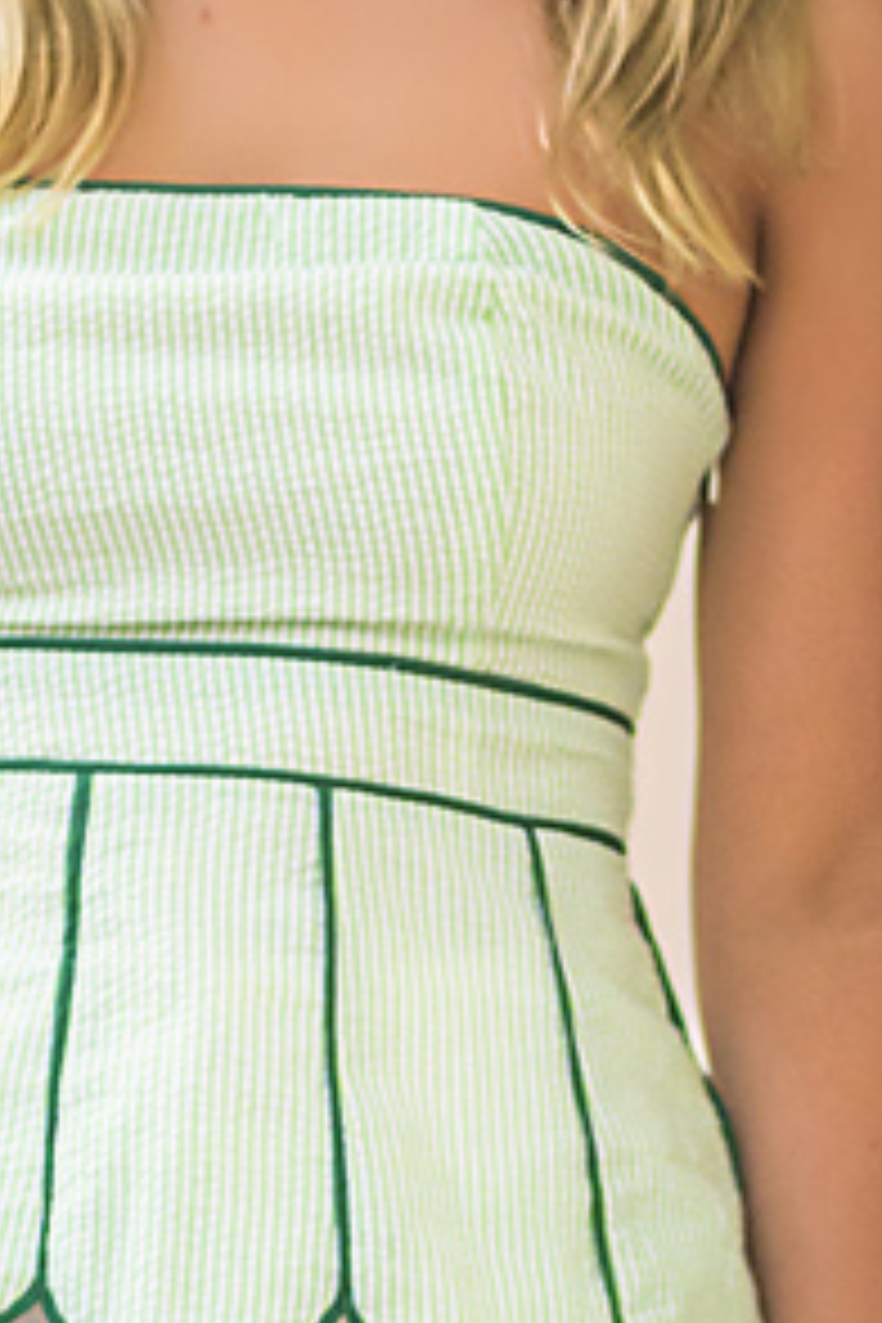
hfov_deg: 3.2
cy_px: 1278
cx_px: 346
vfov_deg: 4.8
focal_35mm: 433
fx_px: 15912
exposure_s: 1/2500
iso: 800
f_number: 1.4
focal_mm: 85
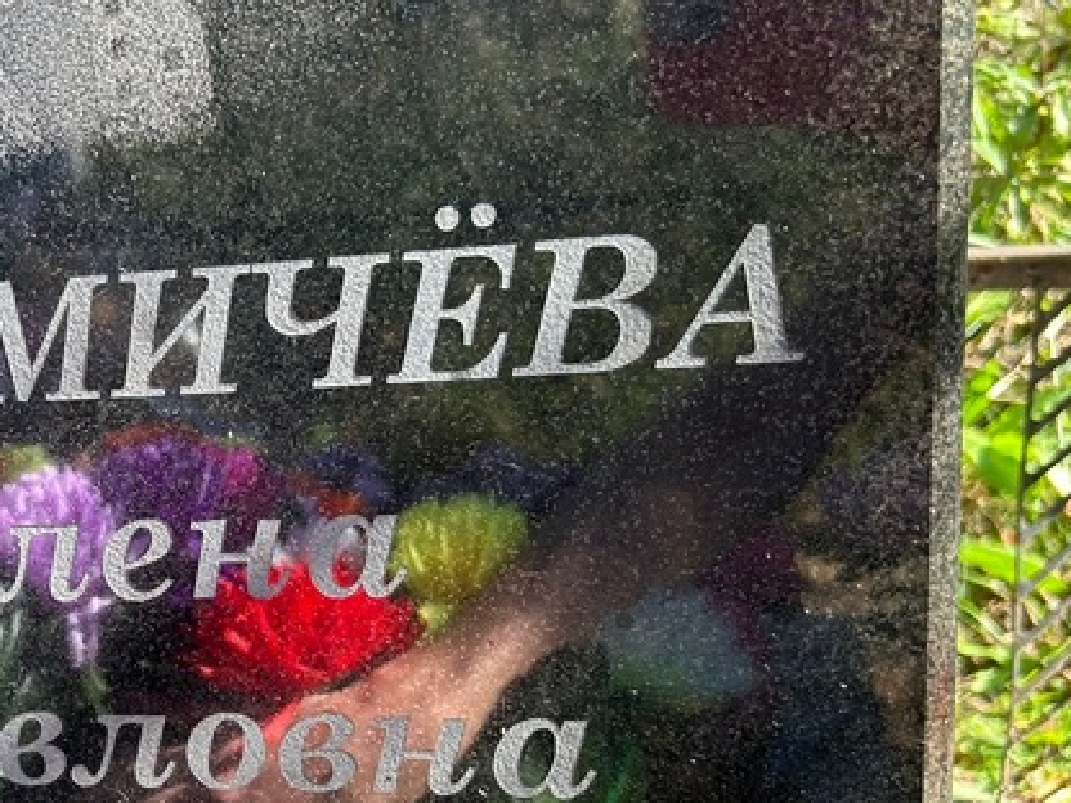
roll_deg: +4.0
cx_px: 255
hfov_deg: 37.2
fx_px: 1547
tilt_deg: -17.6
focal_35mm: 50
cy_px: 610
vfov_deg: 28.6
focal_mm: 5.7
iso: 50
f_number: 1.5
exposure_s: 1/255
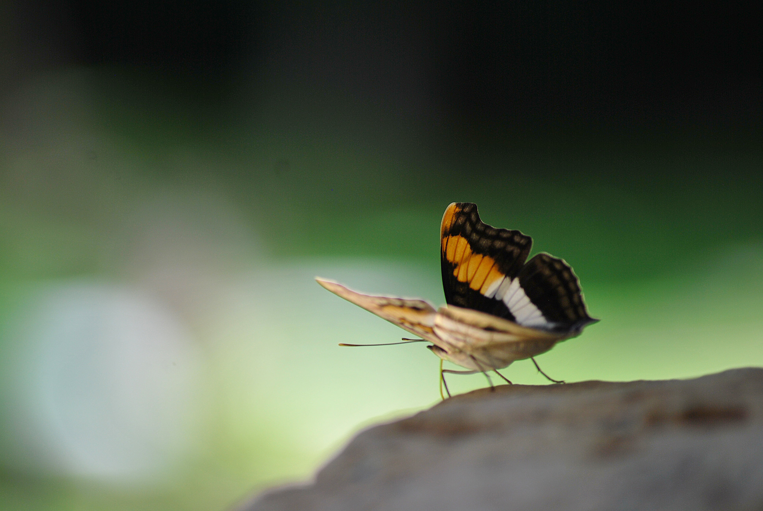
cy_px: 256
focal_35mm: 270
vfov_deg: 5.1
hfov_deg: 7.6
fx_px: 5729
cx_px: 382
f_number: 5.3
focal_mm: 180
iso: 100
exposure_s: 1/400
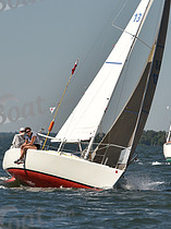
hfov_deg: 3.6
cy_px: 46
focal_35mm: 412
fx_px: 2719
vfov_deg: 4.8
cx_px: 131
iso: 250
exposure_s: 1/1250
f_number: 4.5
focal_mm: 155
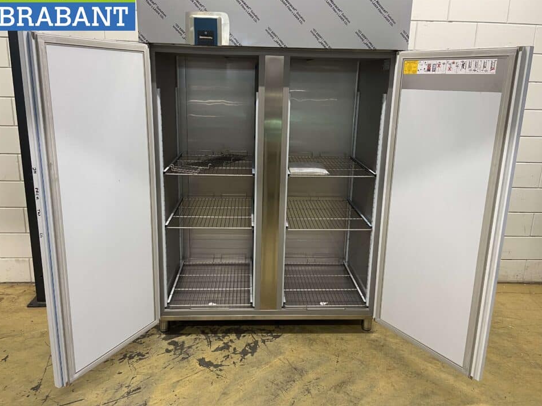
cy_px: 188
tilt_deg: -13.5
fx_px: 438
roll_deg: -2.5
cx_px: 270
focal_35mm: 28
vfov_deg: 49.7
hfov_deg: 63.5
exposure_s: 1/50
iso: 200
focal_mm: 4.25
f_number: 1.8
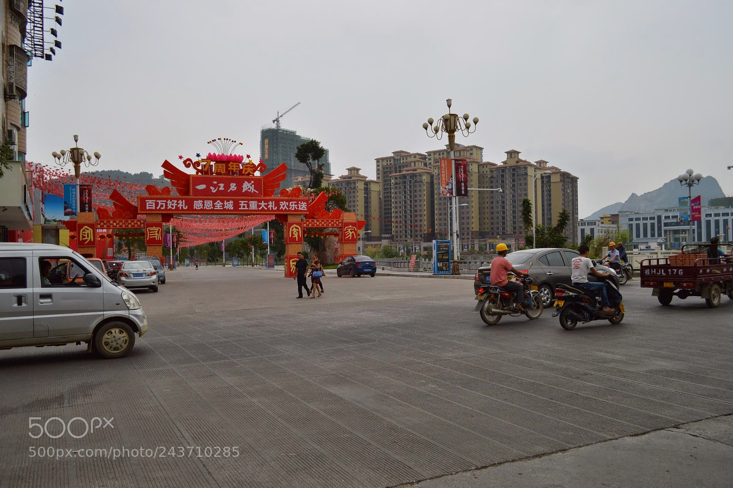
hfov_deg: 62.0
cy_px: 244
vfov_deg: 43.5
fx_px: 610
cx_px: 366
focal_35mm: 30
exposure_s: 1/4000
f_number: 4.5
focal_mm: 20
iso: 320
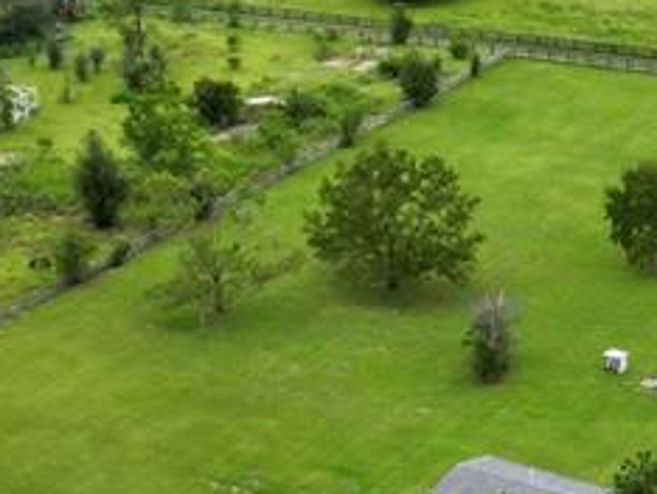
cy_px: 463
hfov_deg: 18.6
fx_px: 1995
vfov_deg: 14.0
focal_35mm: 105
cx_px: 460
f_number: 1.7
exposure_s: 1/1000
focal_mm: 6.72
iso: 200
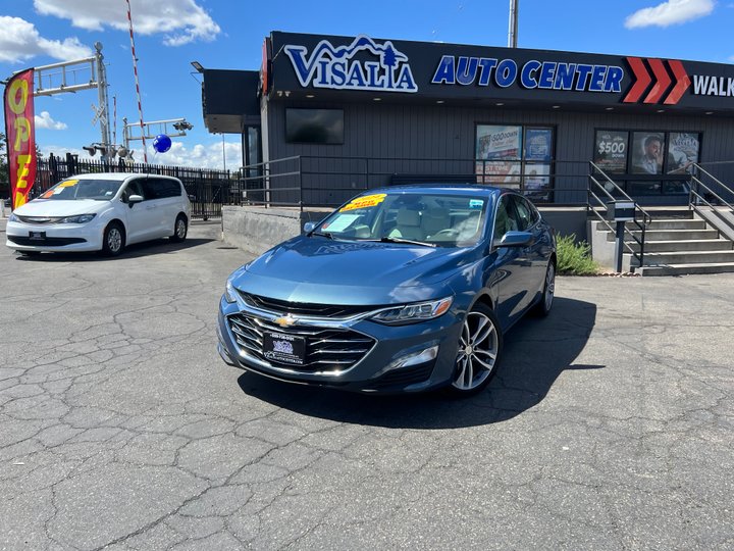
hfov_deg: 67.3
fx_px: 551
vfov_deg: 53.1
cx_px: 367
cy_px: 276
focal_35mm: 26
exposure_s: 1/2252
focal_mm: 5.7
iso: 50
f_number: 1.5
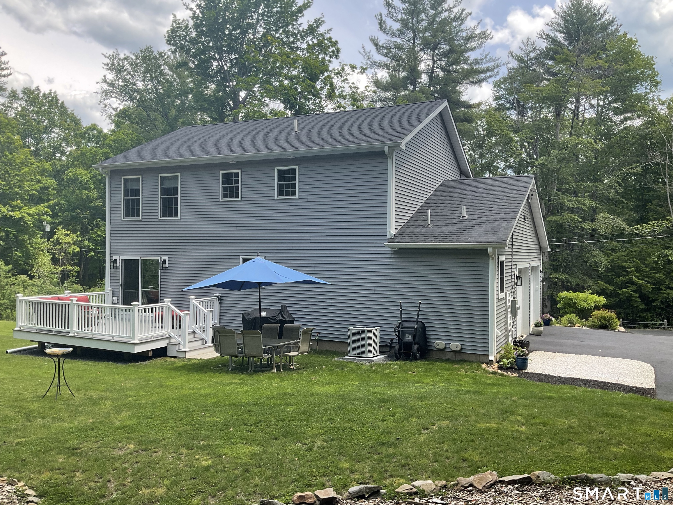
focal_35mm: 29
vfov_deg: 48.2
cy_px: 252
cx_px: 336
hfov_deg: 61.7
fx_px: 564
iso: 25
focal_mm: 3
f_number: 1.8
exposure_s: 1/461
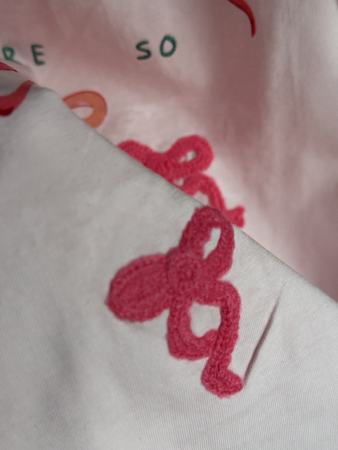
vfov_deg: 39.7
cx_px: 169
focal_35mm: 48
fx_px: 625
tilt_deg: -49.0
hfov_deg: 30.3
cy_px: 225
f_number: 1.78
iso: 100
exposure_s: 1/83
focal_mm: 6.76
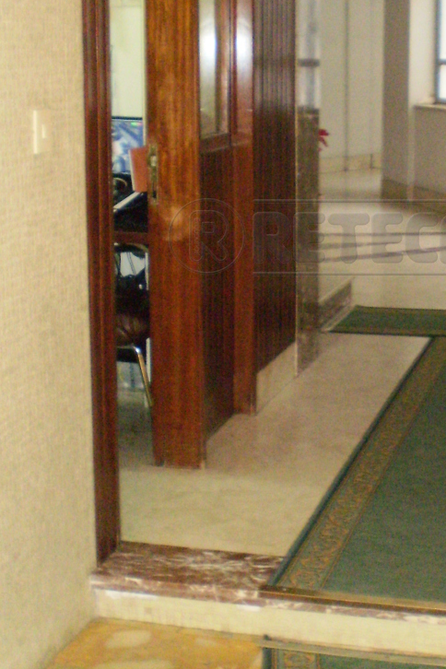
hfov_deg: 20.3
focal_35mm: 66
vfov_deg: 30.3
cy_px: 238
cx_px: 368
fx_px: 1226
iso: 500
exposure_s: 1/30
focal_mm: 6.3
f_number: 3.1
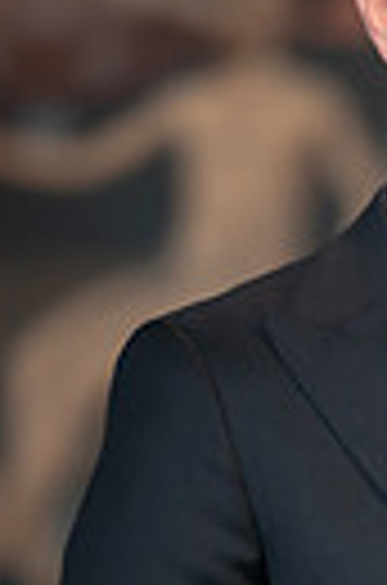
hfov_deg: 4.6
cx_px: 592
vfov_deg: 7.0
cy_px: 634
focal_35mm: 294
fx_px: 4766
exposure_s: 1/200
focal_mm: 85
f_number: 1.8
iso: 1600
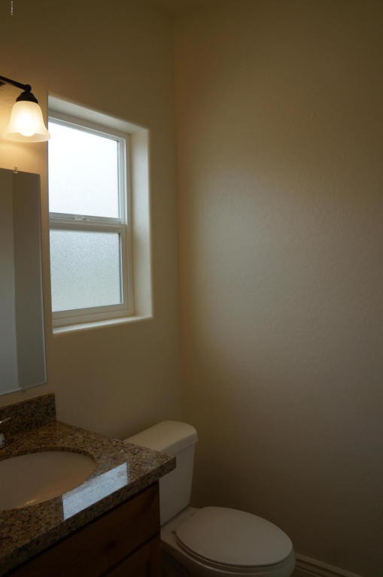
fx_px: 432
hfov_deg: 47.8
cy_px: 288
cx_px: 192
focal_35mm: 27
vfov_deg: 67.5
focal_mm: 18
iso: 125
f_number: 4
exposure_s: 1/160
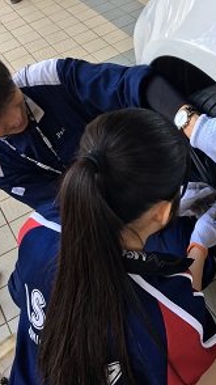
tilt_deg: -45.5
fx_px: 439
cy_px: 195
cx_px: 160
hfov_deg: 27.3
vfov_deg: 47.4
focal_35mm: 43
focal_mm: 4.15
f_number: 2.2
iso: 25
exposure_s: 1/60
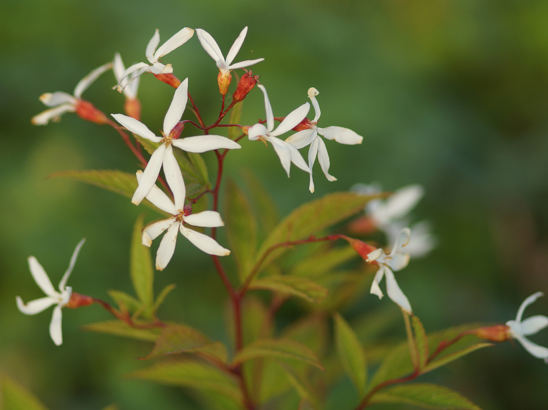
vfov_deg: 9.1
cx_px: 277
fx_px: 2580
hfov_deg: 12.1
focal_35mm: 163
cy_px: 206
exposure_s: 1/400
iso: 100
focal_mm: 100
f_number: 2.8
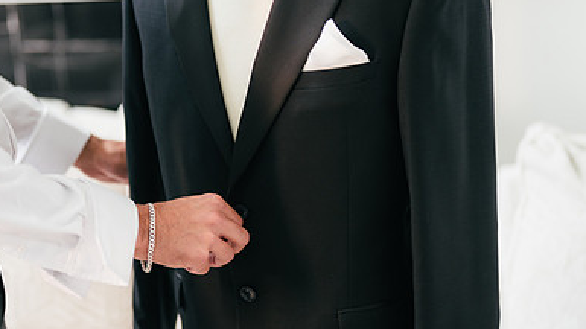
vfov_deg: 15.3
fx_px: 1227
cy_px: 141
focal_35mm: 79
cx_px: 239
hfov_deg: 26.8
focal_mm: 50
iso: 640
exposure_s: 1/250
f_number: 1.4
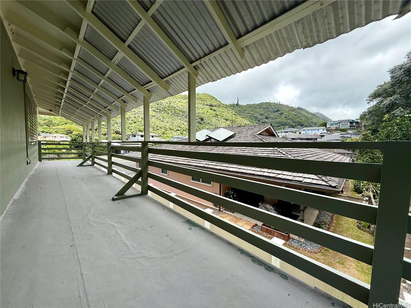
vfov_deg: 85.7
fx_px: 166
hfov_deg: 102.1
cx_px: 206
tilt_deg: -3.2
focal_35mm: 14
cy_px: 154
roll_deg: -0.7
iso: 64
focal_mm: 2.22
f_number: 2.2
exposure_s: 1/619
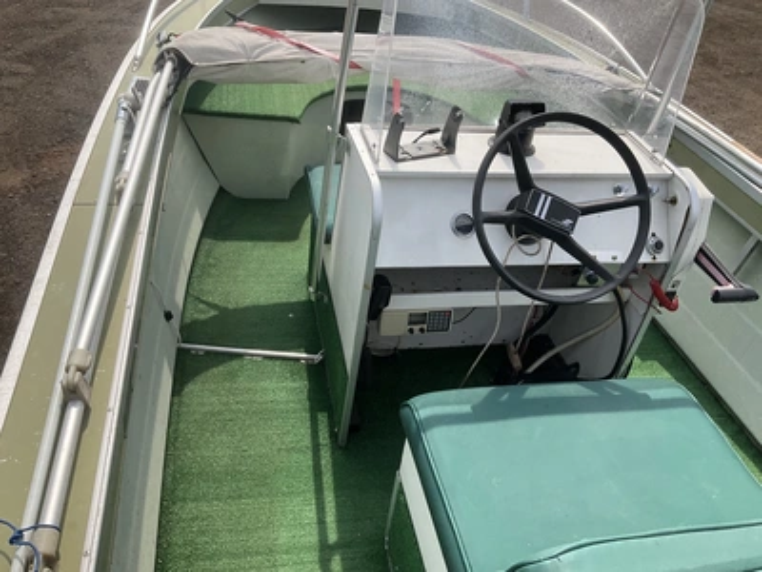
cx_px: 381
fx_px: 638
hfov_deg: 61.7
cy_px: 286
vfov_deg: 48.2
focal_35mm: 29
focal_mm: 3
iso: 25
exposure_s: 1/1451
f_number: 1.8
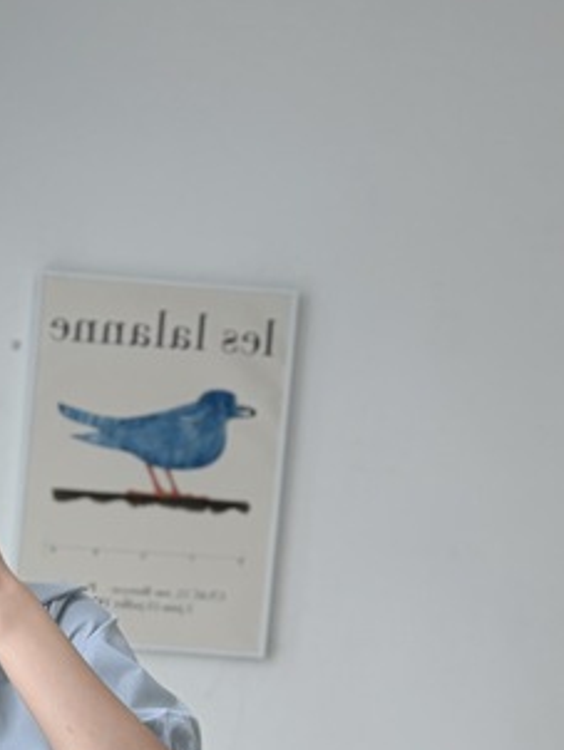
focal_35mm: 86
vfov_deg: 20.1
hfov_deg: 16.4
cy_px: 1070
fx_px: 1866
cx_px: -124
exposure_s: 1/127
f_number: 1.6
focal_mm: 5.96
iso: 50
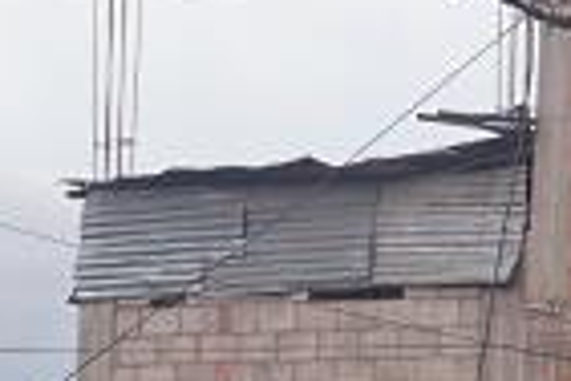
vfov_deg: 2.4
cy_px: 851
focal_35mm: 575
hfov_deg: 3.5
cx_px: 1239
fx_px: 9119
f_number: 8
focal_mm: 50
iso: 100
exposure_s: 1/100
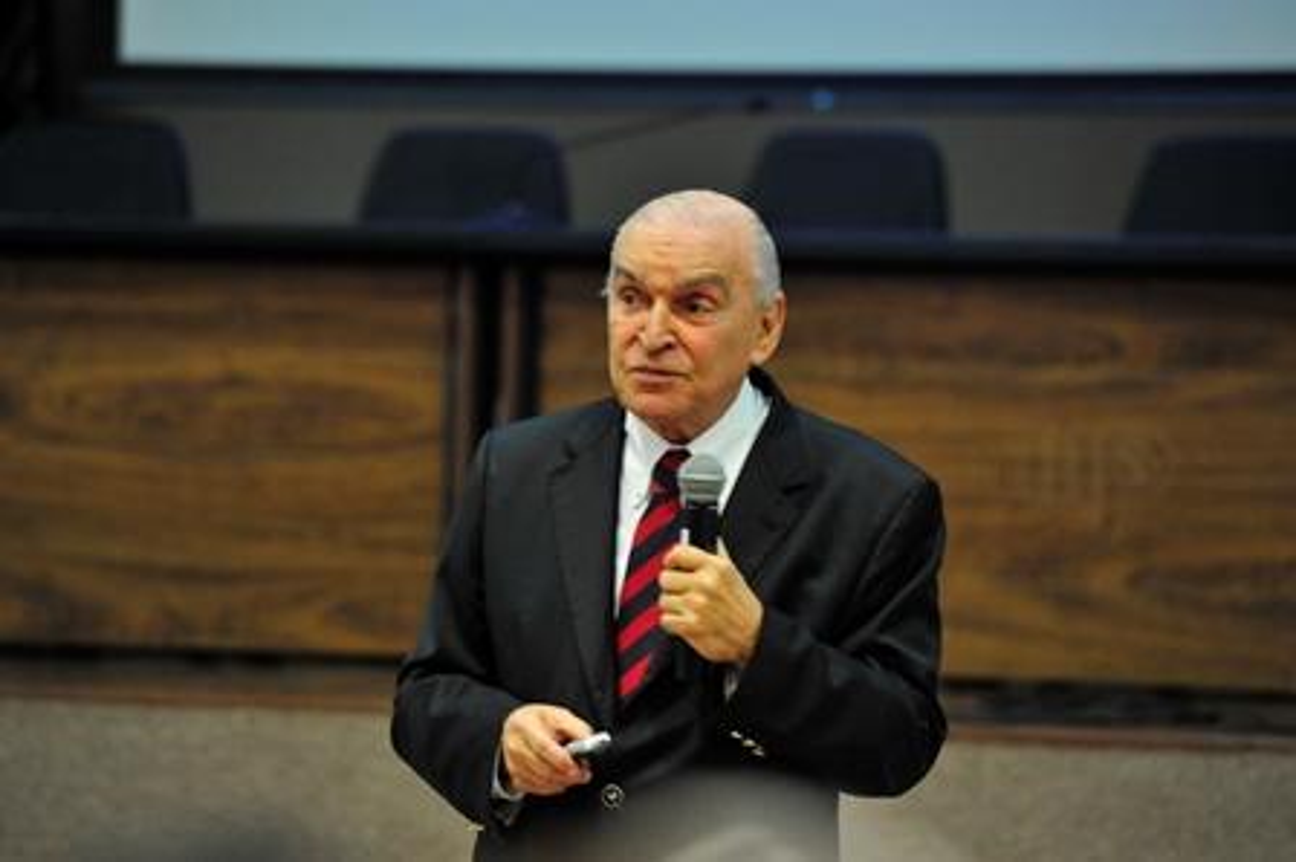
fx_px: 7194
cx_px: 648
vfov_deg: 6.9
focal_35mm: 200
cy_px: 431
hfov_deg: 10.3
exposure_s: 1/60
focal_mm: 200
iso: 4000
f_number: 2.8
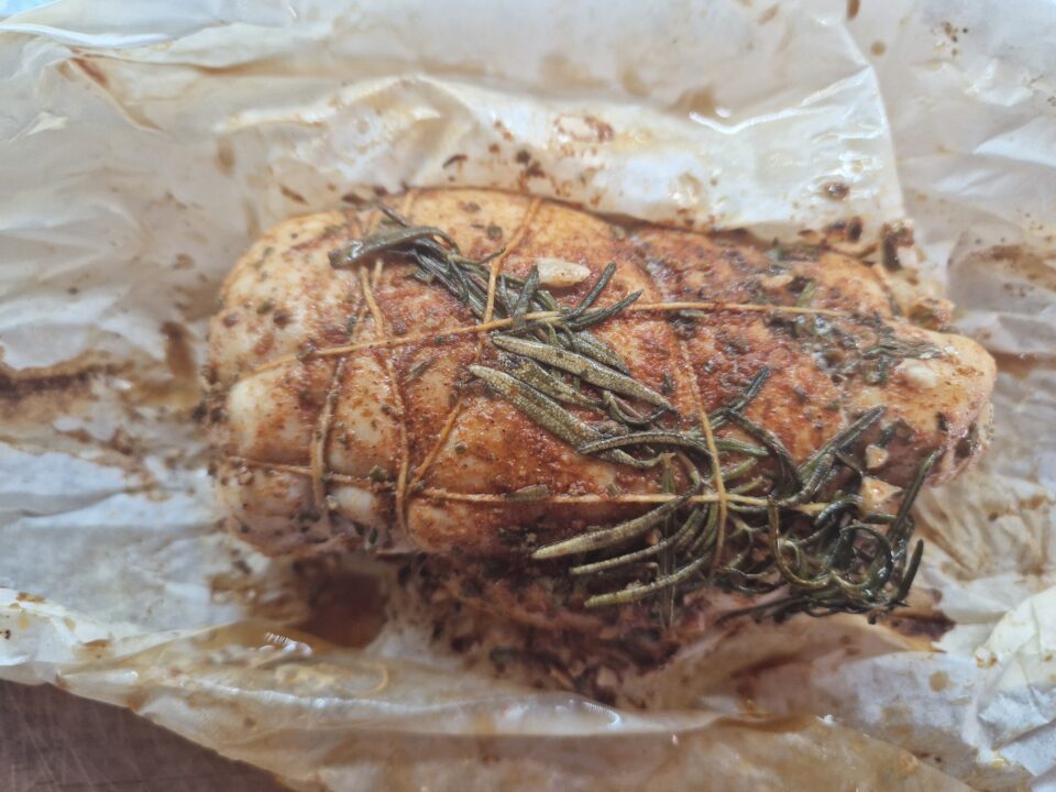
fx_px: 702
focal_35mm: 23
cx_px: 528
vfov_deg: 58.9
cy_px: 396
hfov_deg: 73.9
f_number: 1.8
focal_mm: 5.4
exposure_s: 1/100
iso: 160
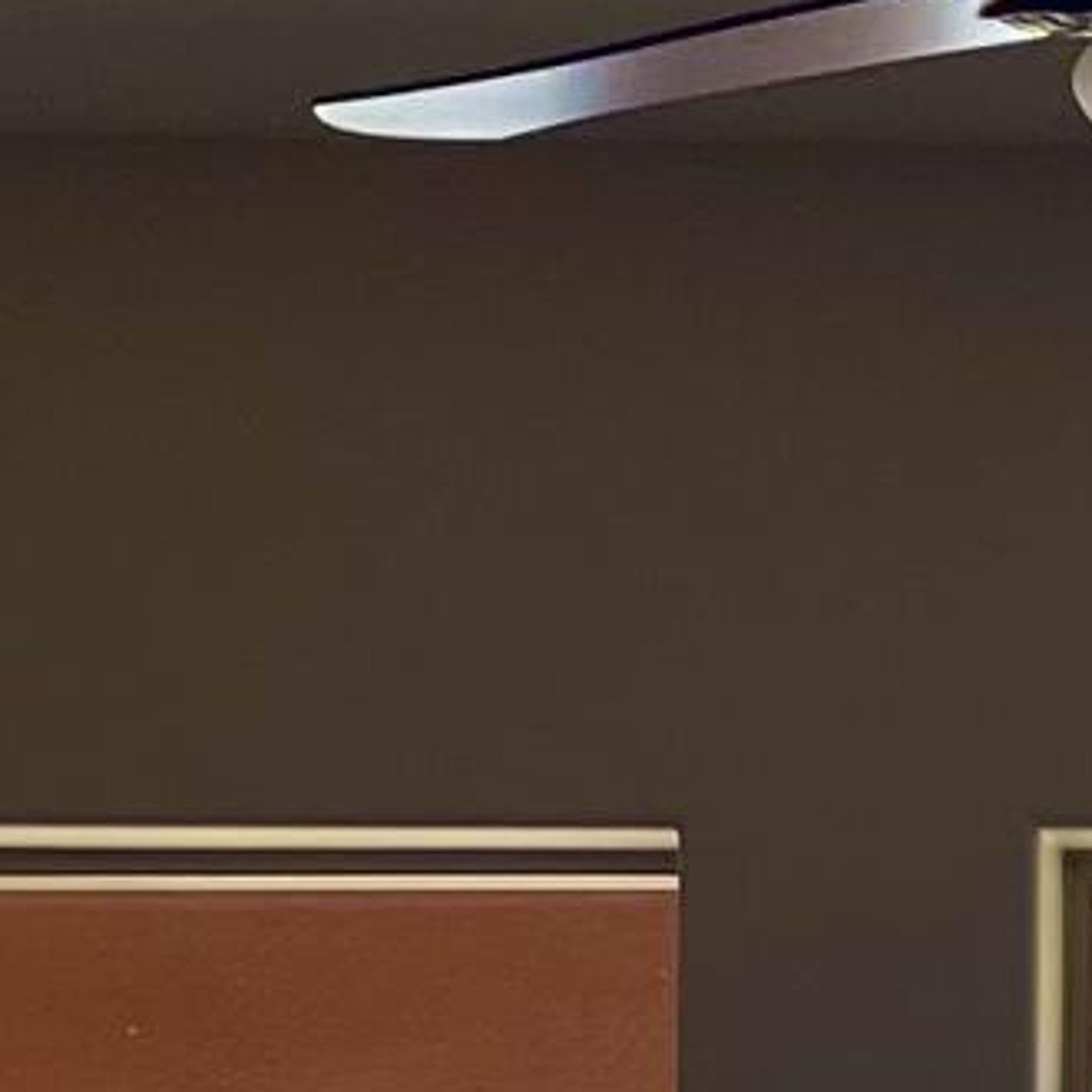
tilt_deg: +3.2
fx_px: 7459
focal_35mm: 209
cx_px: 3111
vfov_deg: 8.1
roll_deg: +0.2
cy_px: 1933
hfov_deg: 7.5
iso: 32
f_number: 1.6
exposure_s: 1/472
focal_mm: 5.1
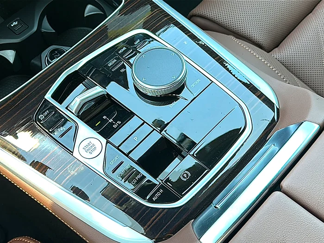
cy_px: 122
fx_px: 374
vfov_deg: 36.0
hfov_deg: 46.8
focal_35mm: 40
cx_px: 162
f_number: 1.78
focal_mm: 6.86
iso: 64
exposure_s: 1/104
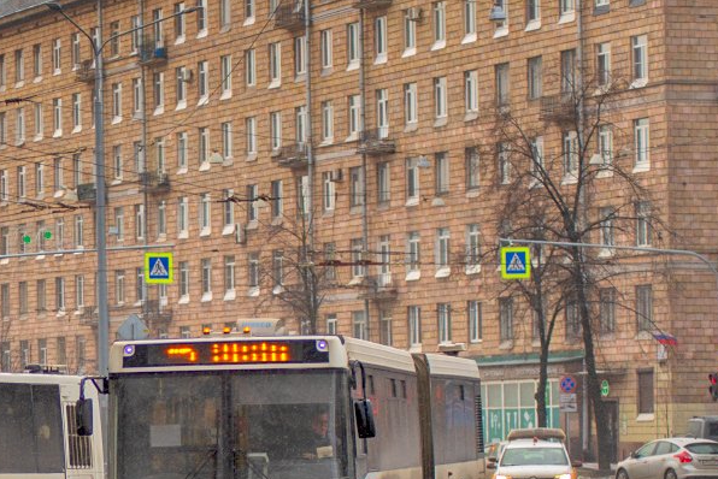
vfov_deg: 8.5
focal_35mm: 161
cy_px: 320
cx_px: 12
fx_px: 3212
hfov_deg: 12.6
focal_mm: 80
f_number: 3.5
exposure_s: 1/400
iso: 400
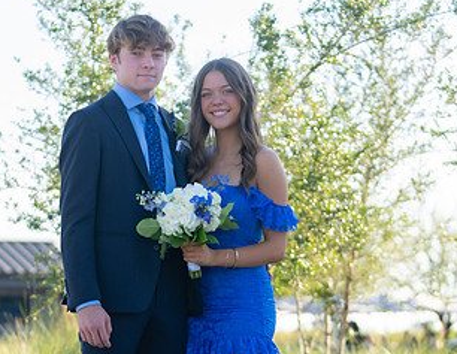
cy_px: 301
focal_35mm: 154
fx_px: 2057
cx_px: 183
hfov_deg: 12.7
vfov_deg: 9.8
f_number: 2.8
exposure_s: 1/320
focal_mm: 70
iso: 100
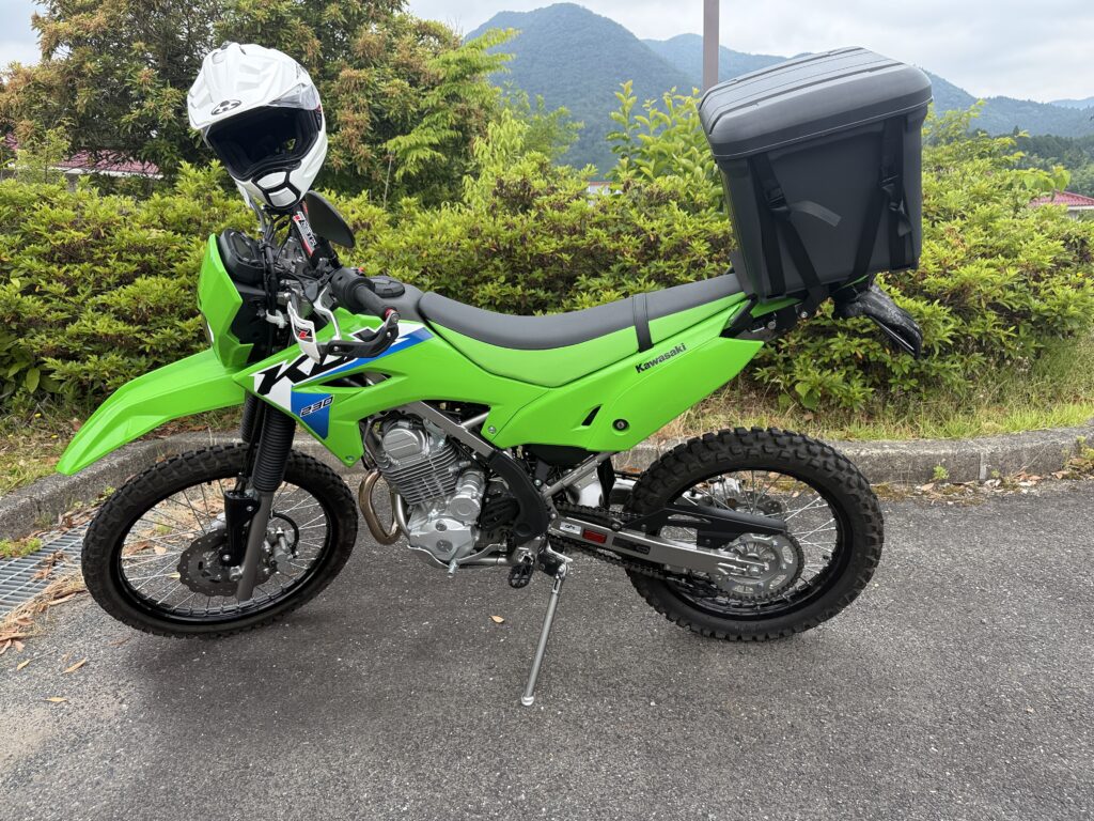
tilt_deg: -13.7
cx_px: 547
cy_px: 410
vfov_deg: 56.8
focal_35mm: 24
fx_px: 758
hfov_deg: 71.6
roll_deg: +2.0
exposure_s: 1/1522
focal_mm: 6.76
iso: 100
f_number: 1.78
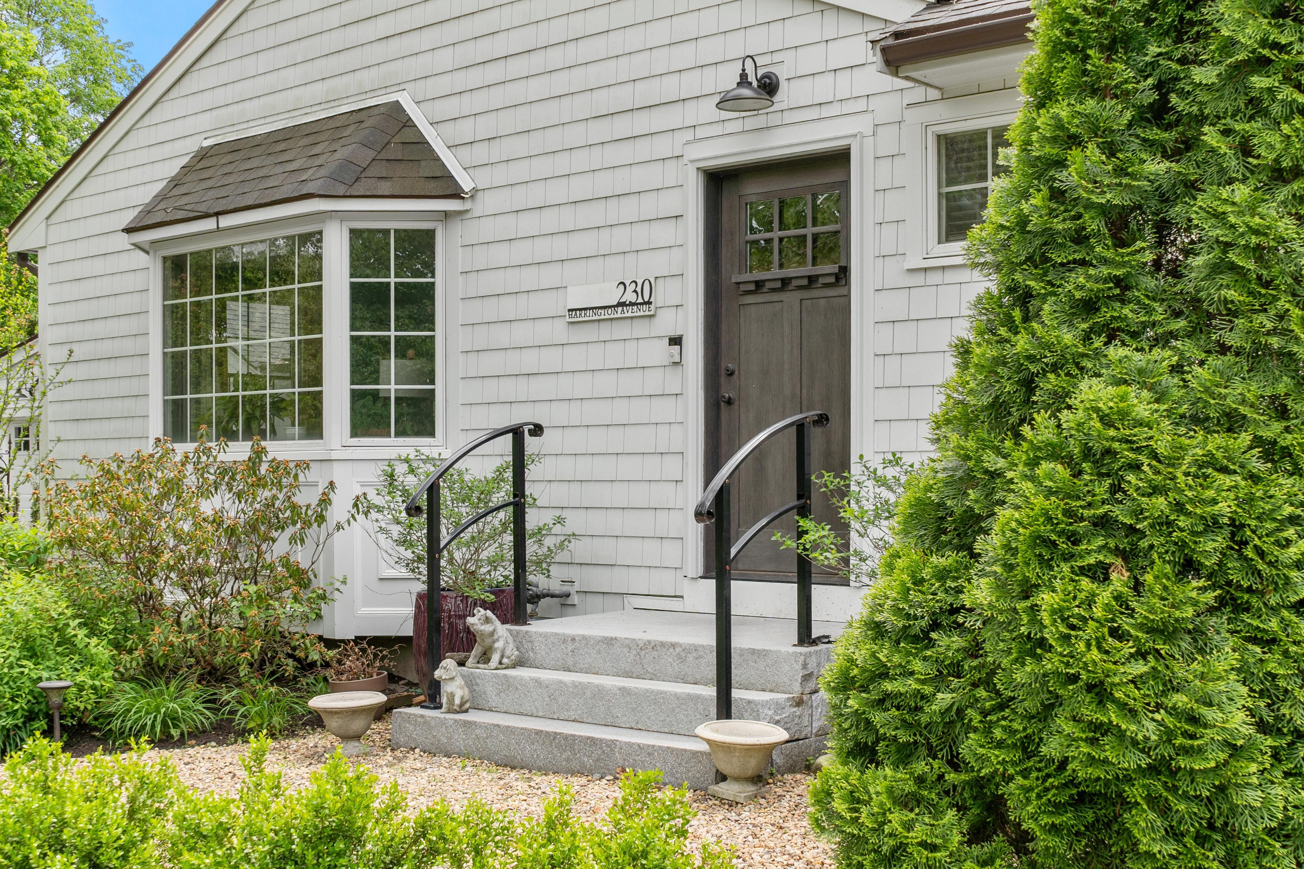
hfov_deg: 46.4
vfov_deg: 31.9
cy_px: 434
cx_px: 652
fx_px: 1521
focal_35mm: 42
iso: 100
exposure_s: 1/160
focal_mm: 28
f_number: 7.1
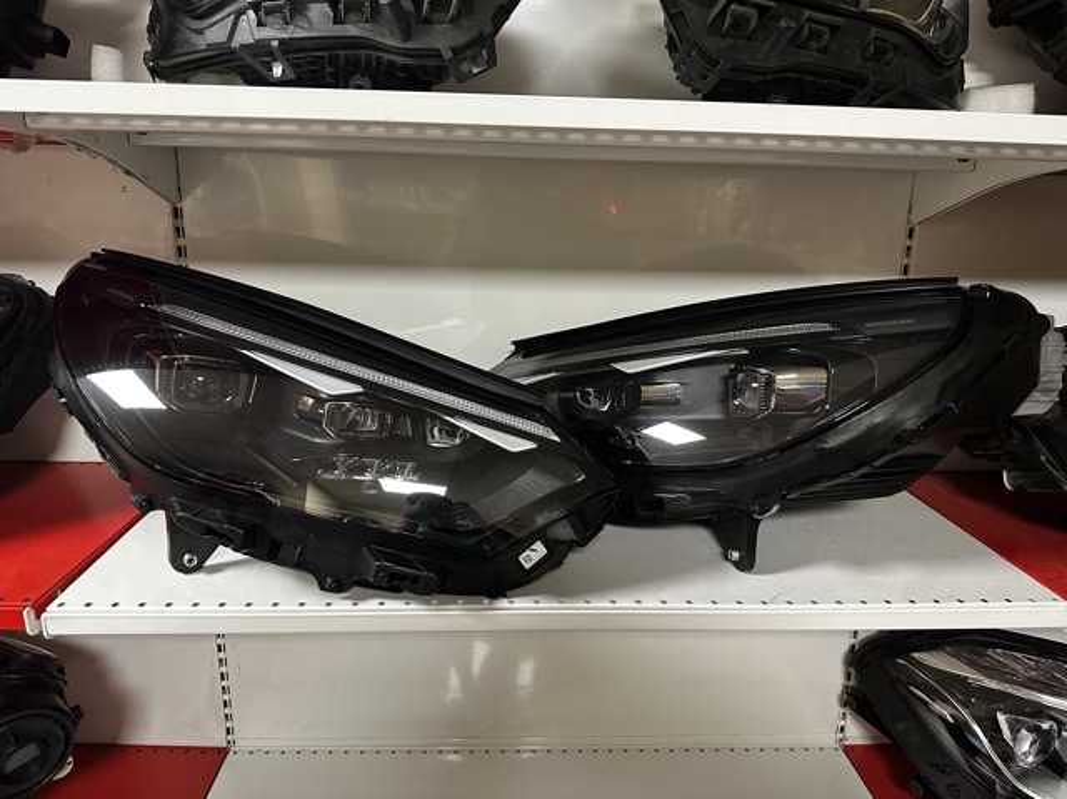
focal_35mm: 24
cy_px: 400
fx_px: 739
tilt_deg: -14.0
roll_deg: -1.4
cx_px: 534
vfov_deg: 56.8
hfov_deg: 71.6
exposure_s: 1/50
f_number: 1.78
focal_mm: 6.86
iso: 400
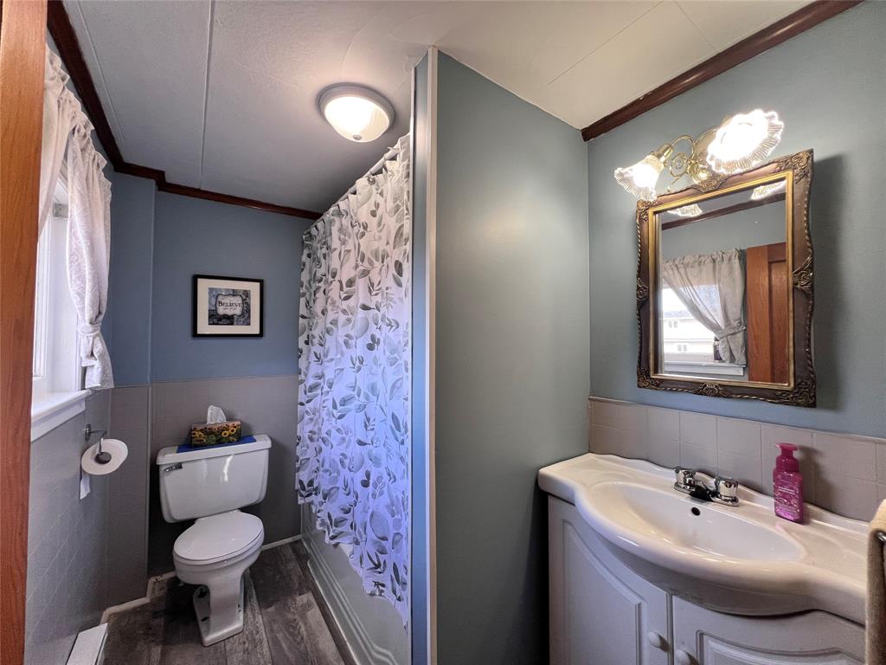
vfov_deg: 89.9
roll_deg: +0.2
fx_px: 333
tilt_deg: +1.8
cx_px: 443
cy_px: 332
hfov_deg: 106.2
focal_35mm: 13
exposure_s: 1/99
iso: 125
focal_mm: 1.57
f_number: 1.8
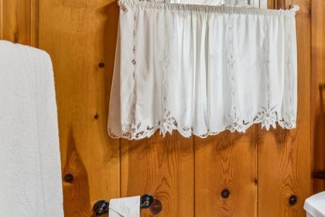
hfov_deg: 42.1
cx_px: 328
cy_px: 80
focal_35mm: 39
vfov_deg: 33.6
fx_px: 356
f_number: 13
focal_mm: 16.2
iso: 100
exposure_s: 1.6
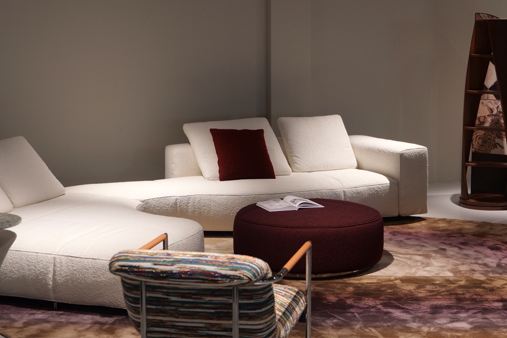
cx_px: 260
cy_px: 166
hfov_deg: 30.1
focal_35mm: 67
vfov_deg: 20.3
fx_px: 944
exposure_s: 1/40
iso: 250
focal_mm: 34
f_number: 2.8
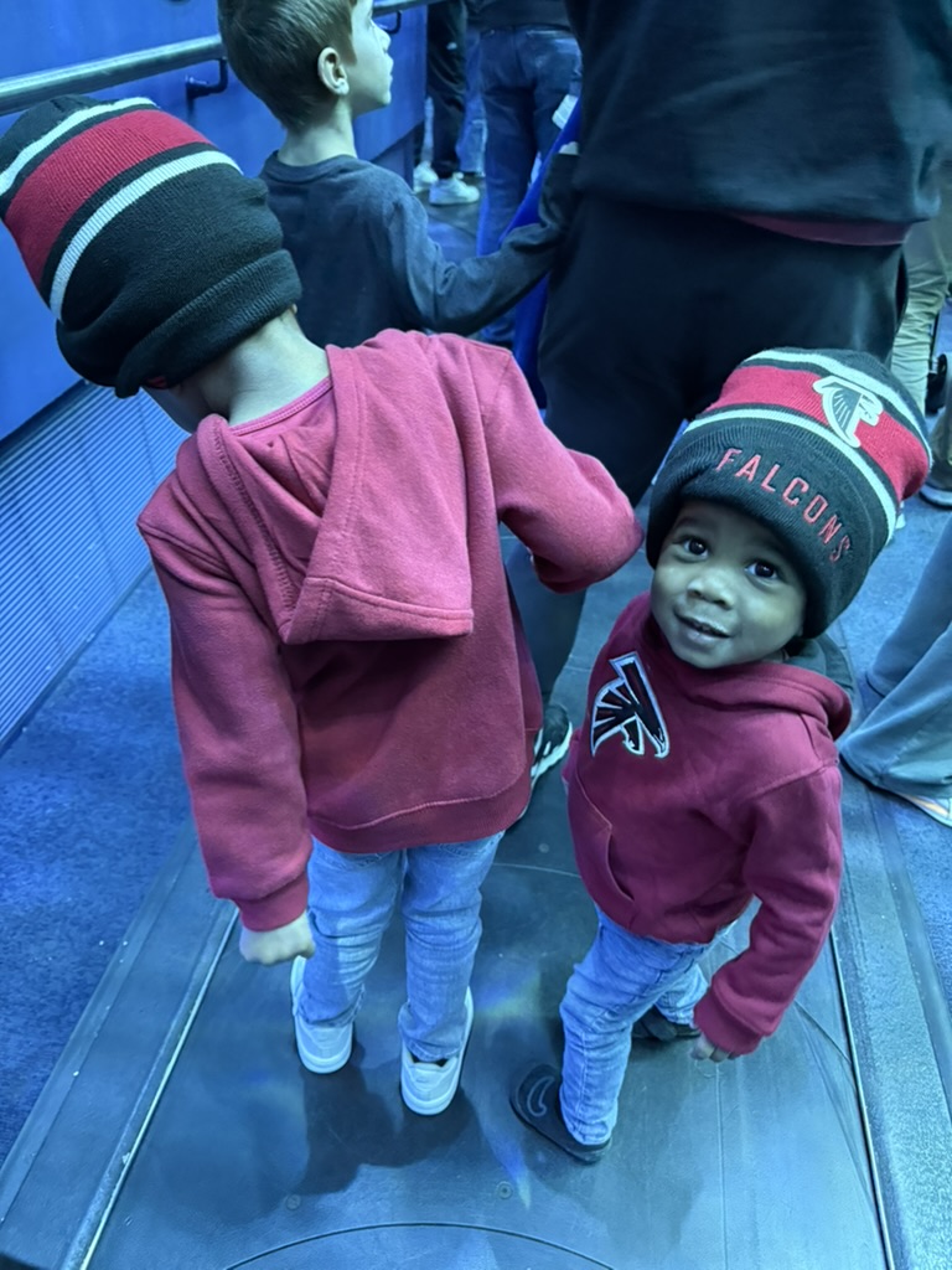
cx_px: 476
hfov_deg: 56.8
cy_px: 635
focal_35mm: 24
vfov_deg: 71.6
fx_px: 880
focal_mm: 6.76
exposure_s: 1/39
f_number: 1.78
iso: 1000
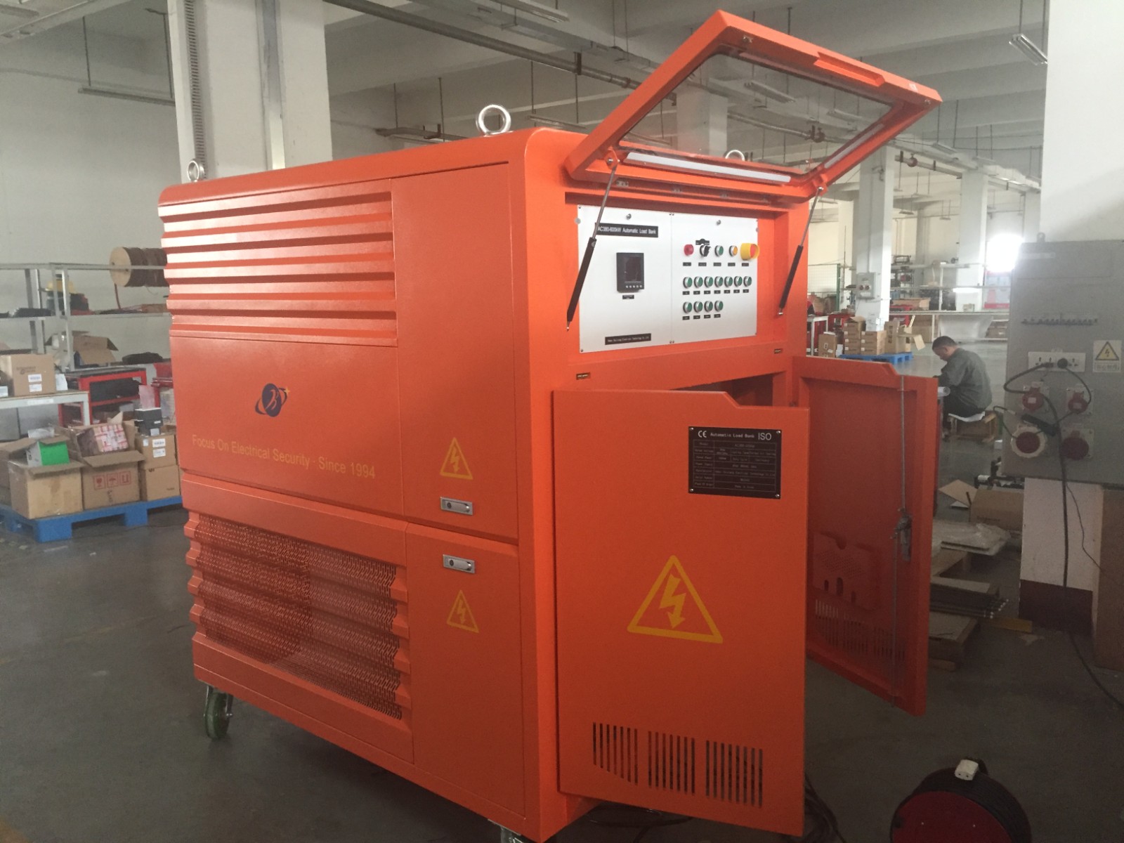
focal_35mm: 29
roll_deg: +0.1
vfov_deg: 48.2
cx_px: 562
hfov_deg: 61.7
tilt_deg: -7.9
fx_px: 942
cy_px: 422
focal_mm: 4.15
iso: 250
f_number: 2.2
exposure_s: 1/33
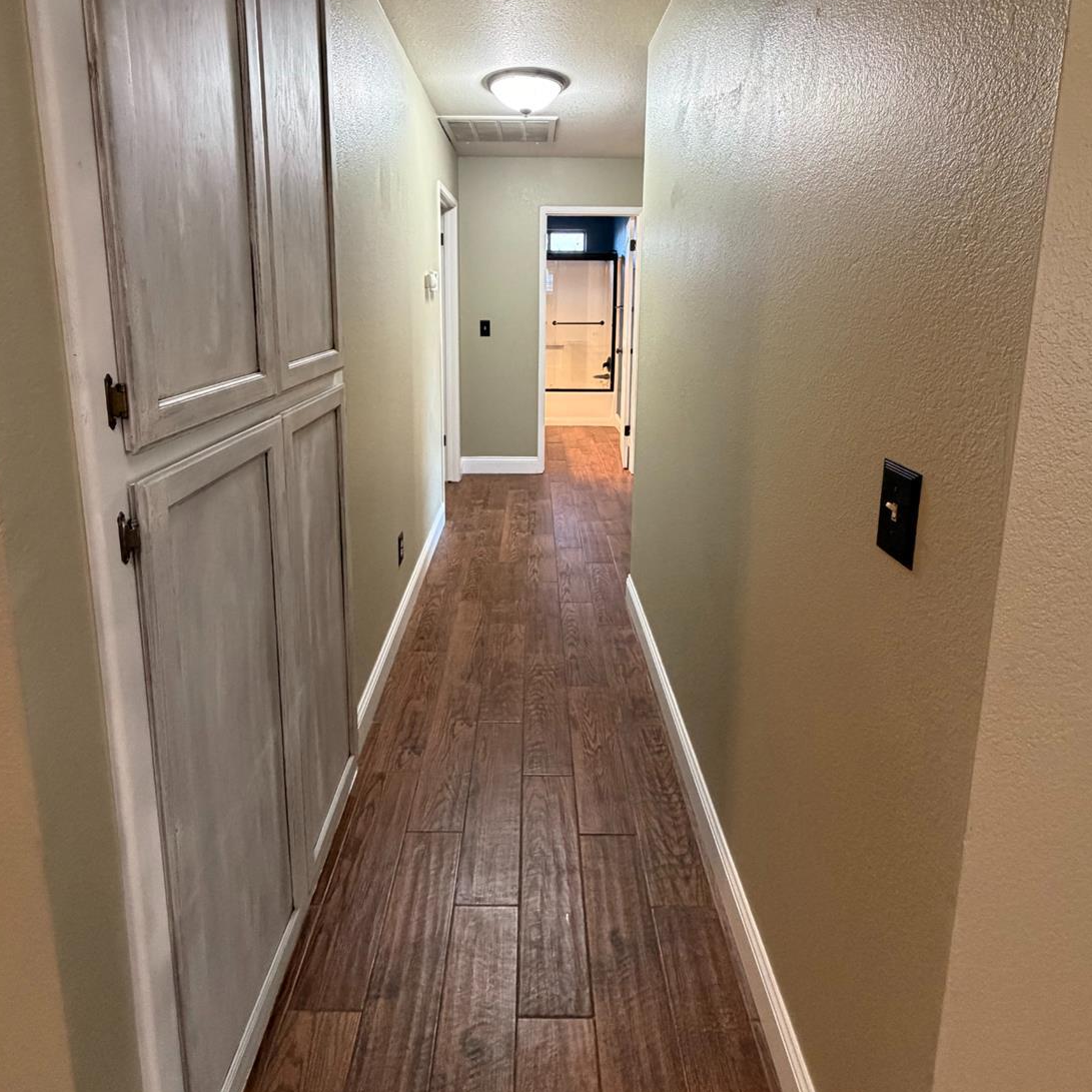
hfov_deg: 84.0
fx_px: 607
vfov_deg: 81.7
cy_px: 382
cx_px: 537
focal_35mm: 17
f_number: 2.2
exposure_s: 1/60
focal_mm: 2.22
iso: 500
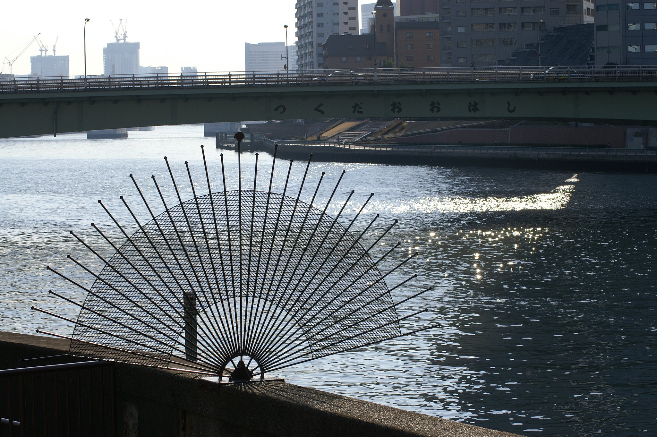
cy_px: 218
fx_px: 1915
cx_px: 328
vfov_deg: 13.0
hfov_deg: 19.5
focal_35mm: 105
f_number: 11
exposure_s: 1/320
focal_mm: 70
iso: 100
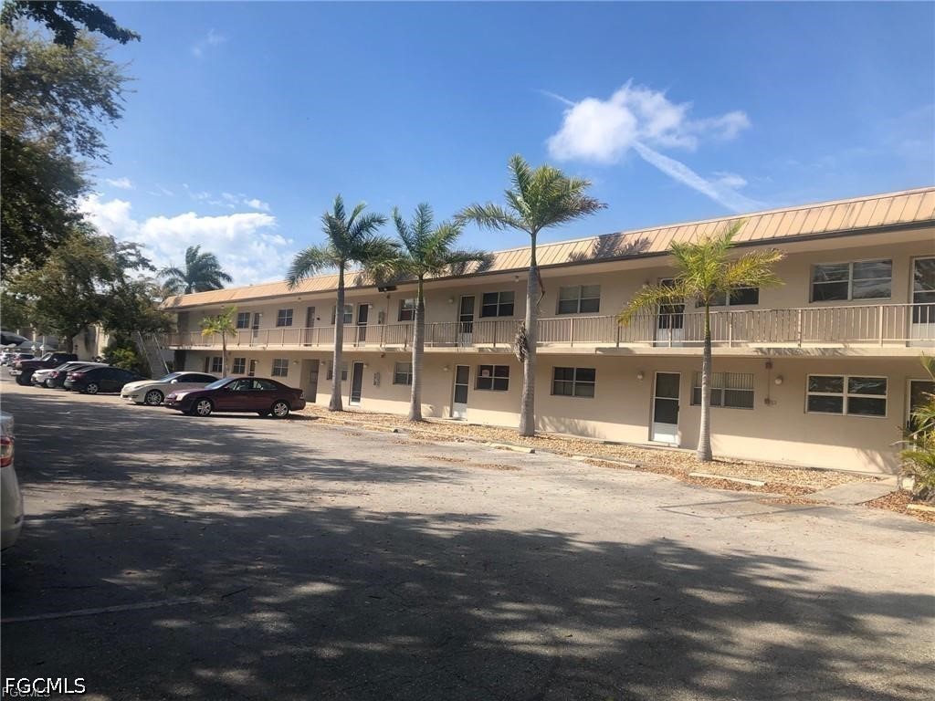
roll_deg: -2.9
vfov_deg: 49.7
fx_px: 756
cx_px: 468
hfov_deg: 63.4
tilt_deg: +3.3
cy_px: 350
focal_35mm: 28
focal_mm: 3.99
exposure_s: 1/2000
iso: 20
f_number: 1.8
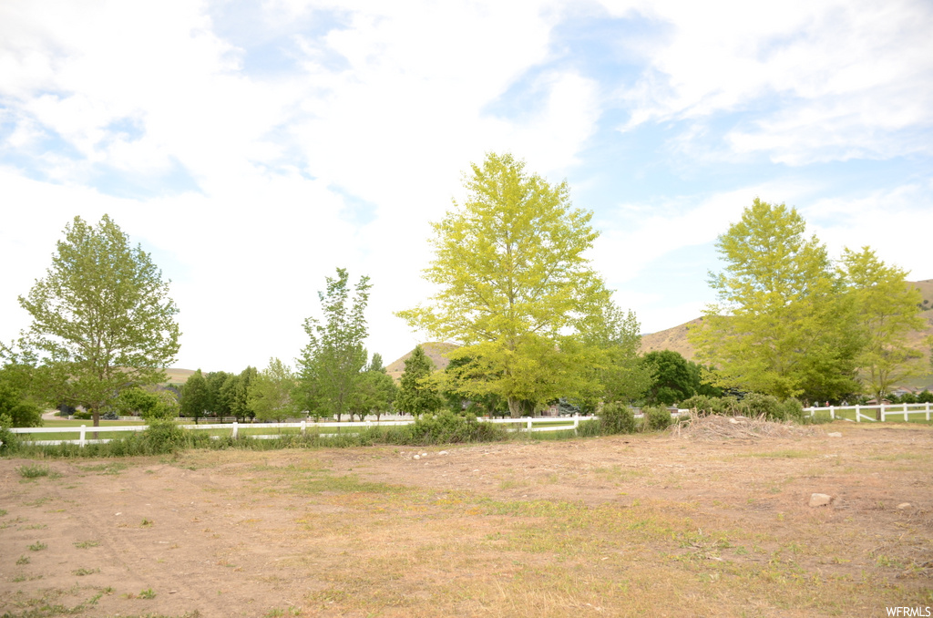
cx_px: 466
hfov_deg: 67.5
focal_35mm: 27
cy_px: 309
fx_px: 698
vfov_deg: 47.7
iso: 250
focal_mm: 18
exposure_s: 1/500
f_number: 3.5
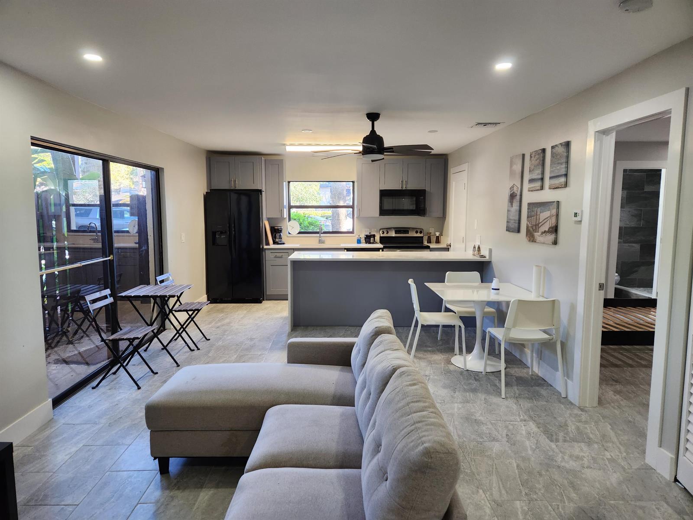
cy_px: 260
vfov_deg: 58.9
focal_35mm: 23
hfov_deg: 73.9
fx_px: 460
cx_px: 346
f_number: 1.8
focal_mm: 5.4
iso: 160
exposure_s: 1/120
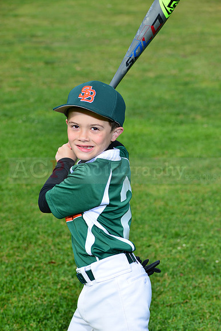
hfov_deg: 11.0
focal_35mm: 125
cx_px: 110
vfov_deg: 16.4
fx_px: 1150
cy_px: 166
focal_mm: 125
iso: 200
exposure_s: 1/200
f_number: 10
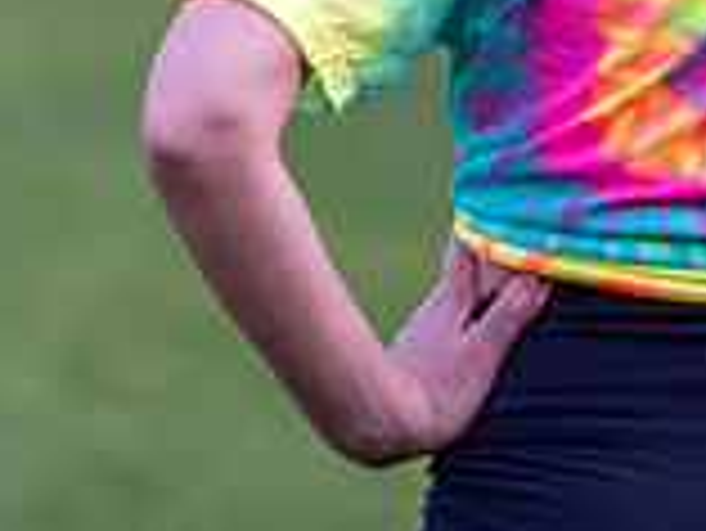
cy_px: -263
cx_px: 175
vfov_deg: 1.3
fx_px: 22595
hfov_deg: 1.8
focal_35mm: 1107
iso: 1600
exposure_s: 1/1000
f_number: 2.8
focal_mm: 150
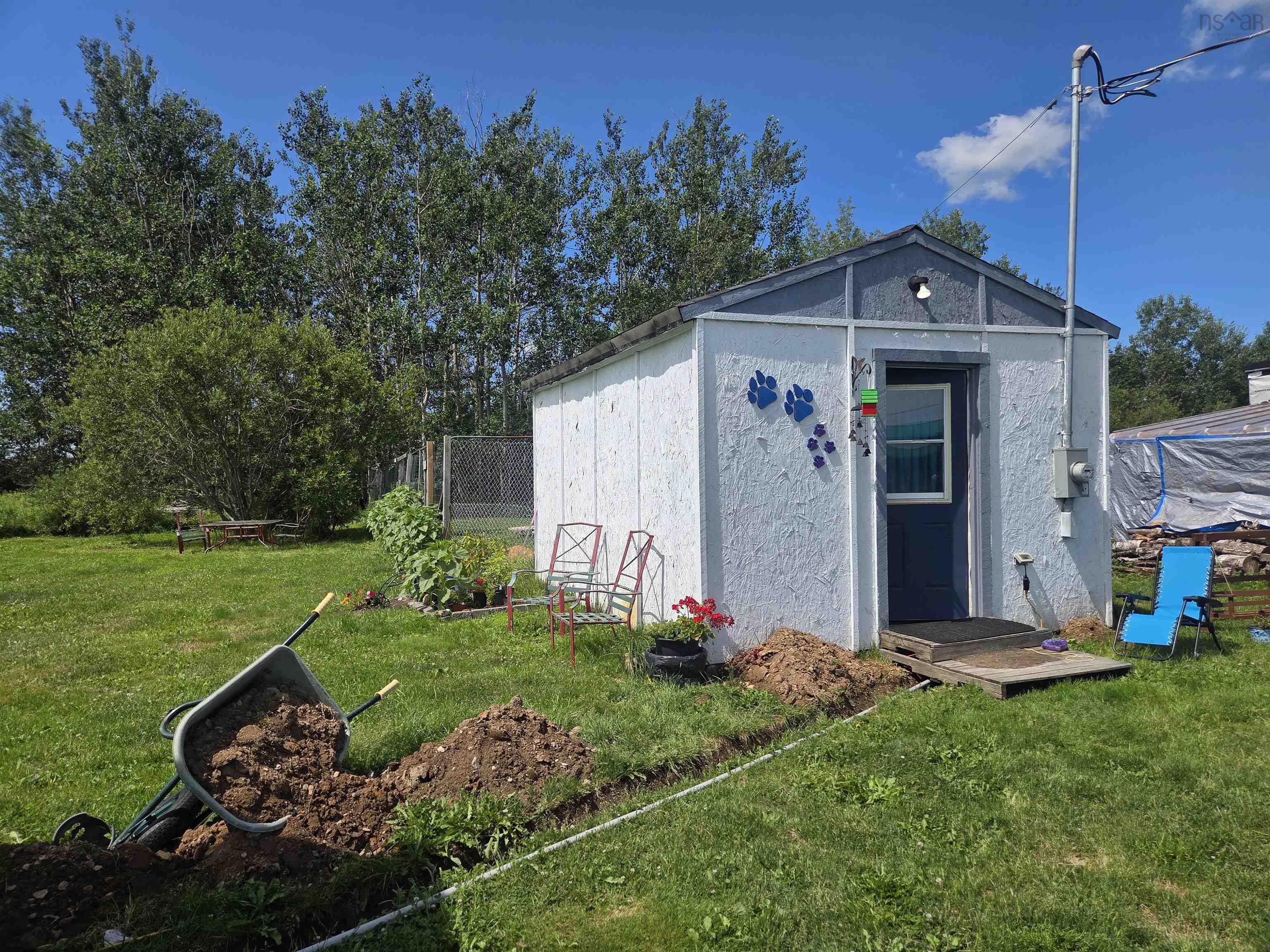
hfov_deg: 73.9
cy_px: 476
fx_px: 844
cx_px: 635
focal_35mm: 23
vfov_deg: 58.9
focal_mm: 5.4
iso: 80
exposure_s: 1/5261
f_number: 1.8
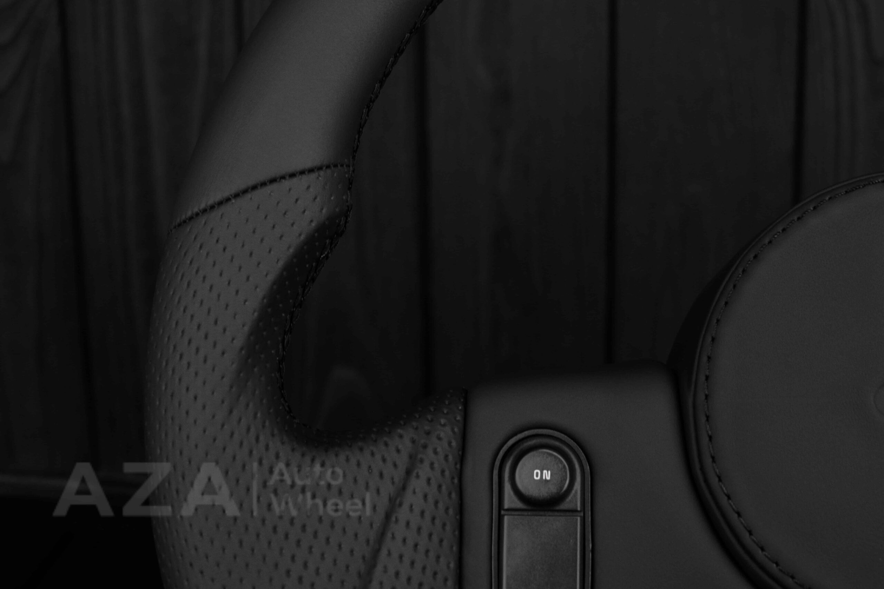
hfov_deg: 37.8
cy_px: 294
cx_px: 442
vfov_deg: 25.8
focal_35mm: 52
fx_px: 1289
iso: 500
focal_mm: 35
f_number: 6.3
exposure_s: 1/125
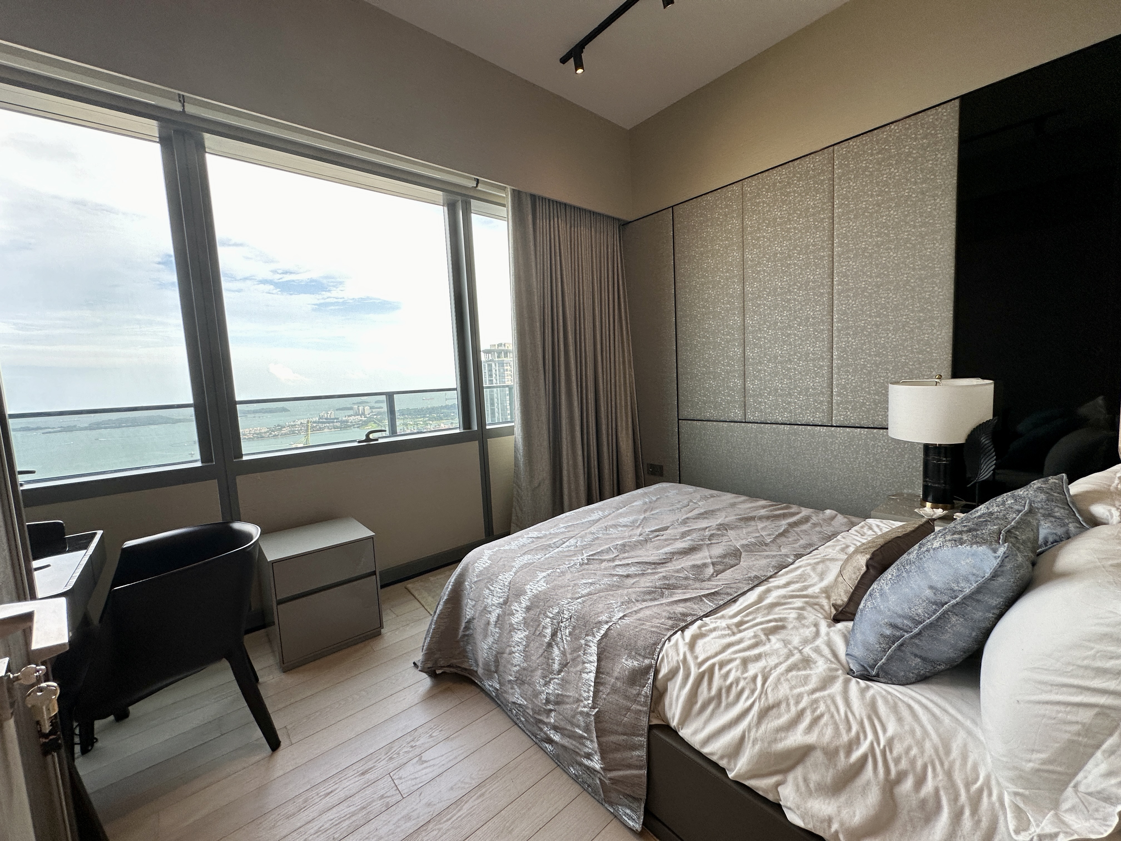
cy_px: 420
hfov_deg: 102.1
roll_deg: +2.7
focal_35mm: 14
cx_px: 560
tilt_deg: -4.8
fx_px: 453
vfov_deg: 85.7
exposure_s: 1/100
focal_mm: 2.22
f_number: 2.2
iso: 64
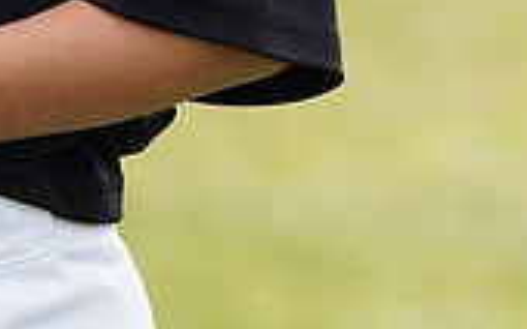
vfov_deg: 2.0
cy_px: -379
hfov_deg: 3.2
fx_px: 9545
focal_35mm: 665
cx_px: -70
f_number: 5.6
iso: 100
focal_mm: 191
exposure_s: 1/250
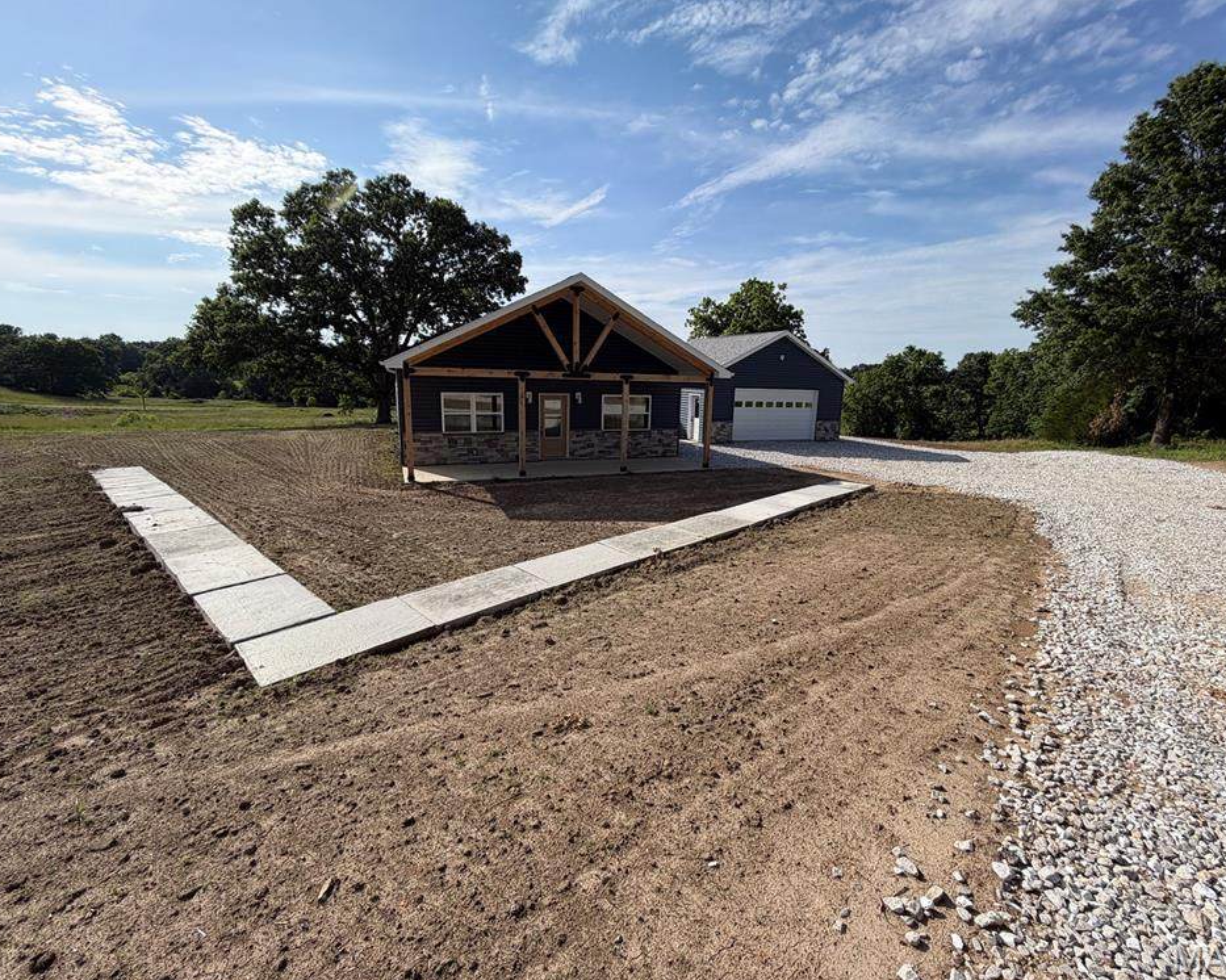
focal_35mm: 15
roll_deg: -0.9
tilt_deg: -10.7
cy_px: 482
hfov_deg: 96.8
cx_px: 631
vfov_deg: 84.0
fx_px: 544
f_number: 2.2
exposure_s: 1/1145
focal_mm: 2.22
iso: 20
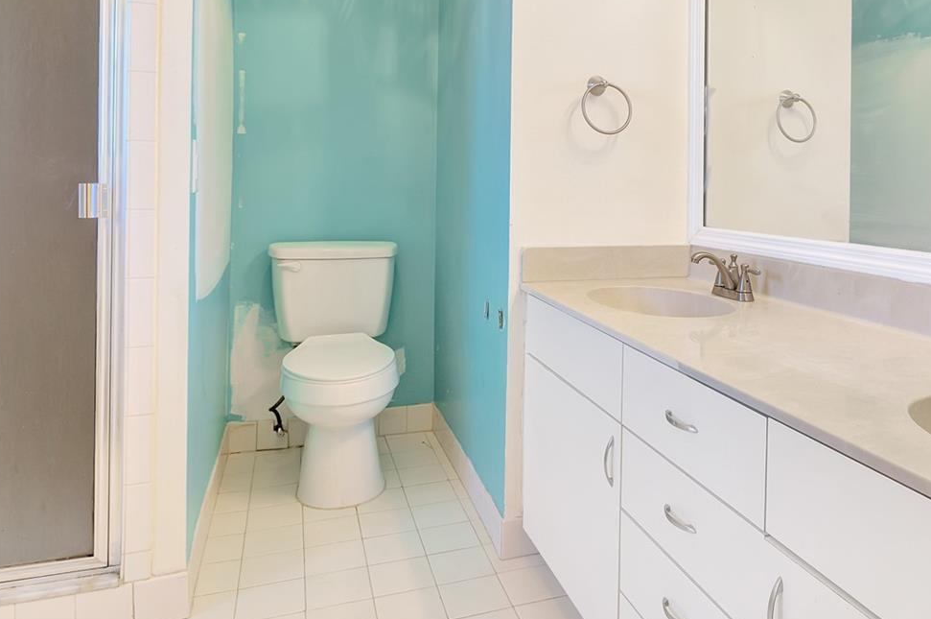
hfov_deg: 64.6
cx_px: 584
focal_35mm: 28
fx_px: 723
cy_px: 191
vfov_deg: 45.4
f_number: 5.6
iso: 100
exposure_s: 1/10
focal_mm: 17
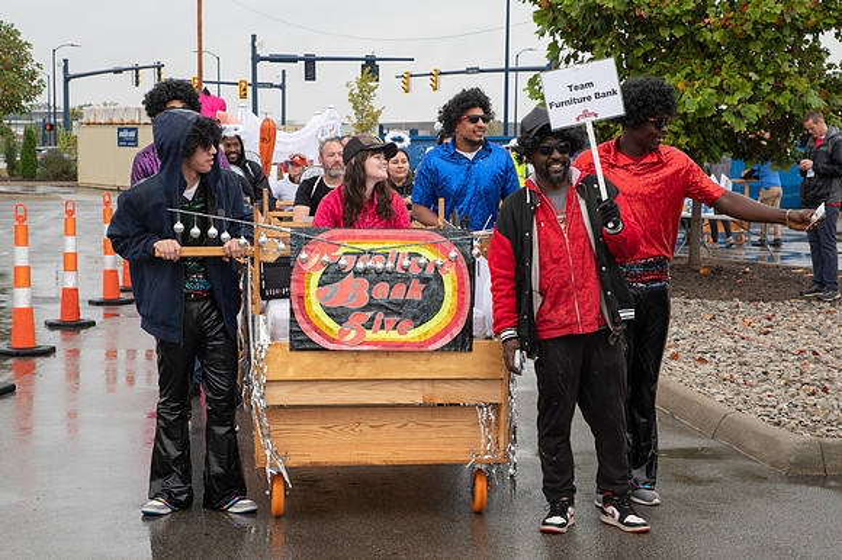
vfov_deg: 17.8
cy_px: 293
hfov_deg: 26.6
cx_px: 413
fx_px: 1784
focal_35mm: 76
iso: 400
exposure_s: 1/200
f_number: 7.1
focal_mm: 62
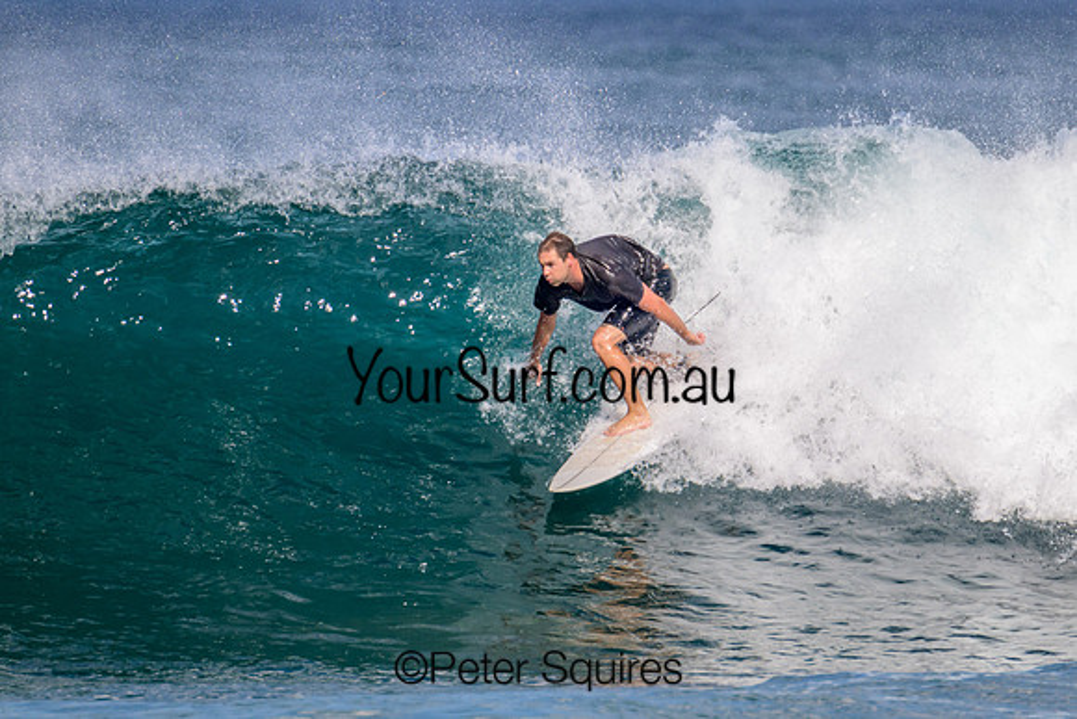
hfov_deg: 2.2
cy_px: 311
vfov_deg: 1.5
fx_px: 28229
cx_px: 627
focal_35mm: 943
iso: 900
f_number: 11
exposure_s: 1/2000
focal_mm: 800
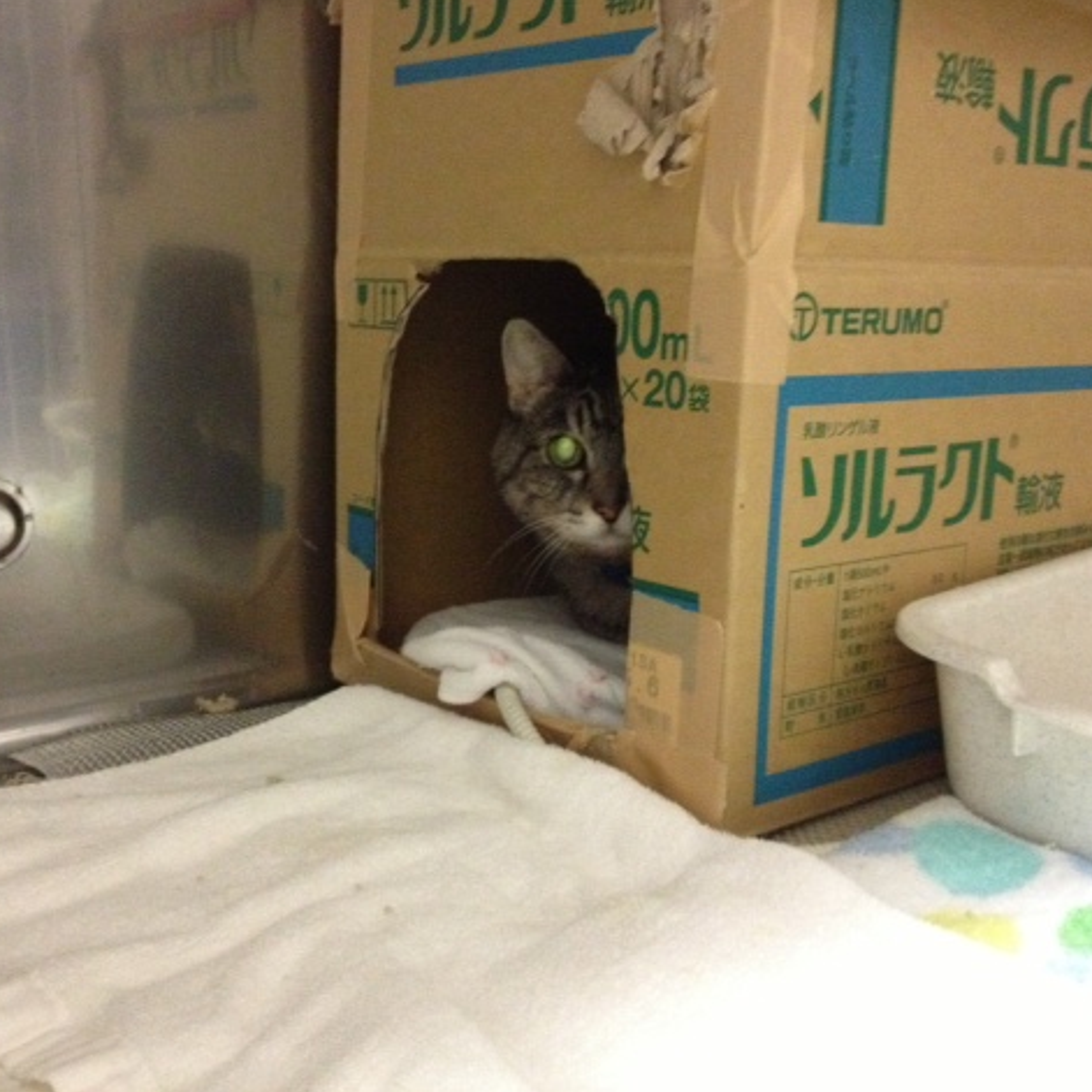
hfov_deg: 40.0
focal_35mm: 42
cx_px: 489
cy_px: 538
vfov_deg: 40.0
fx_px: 1499
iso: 640
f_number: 2.4
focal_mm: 4.28
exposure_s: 1/15
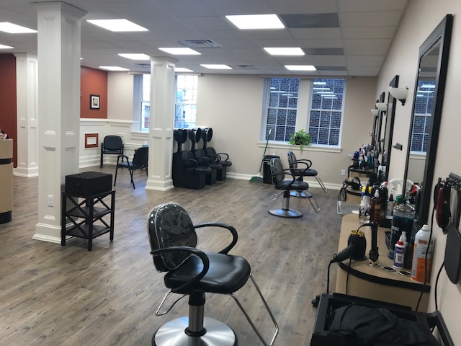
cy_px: 173
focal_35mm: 28
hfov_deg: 63.4
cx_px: 230
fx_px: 373
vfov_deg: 49.7
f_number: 1.8
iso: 25
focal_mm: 3.99
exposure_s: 1/40
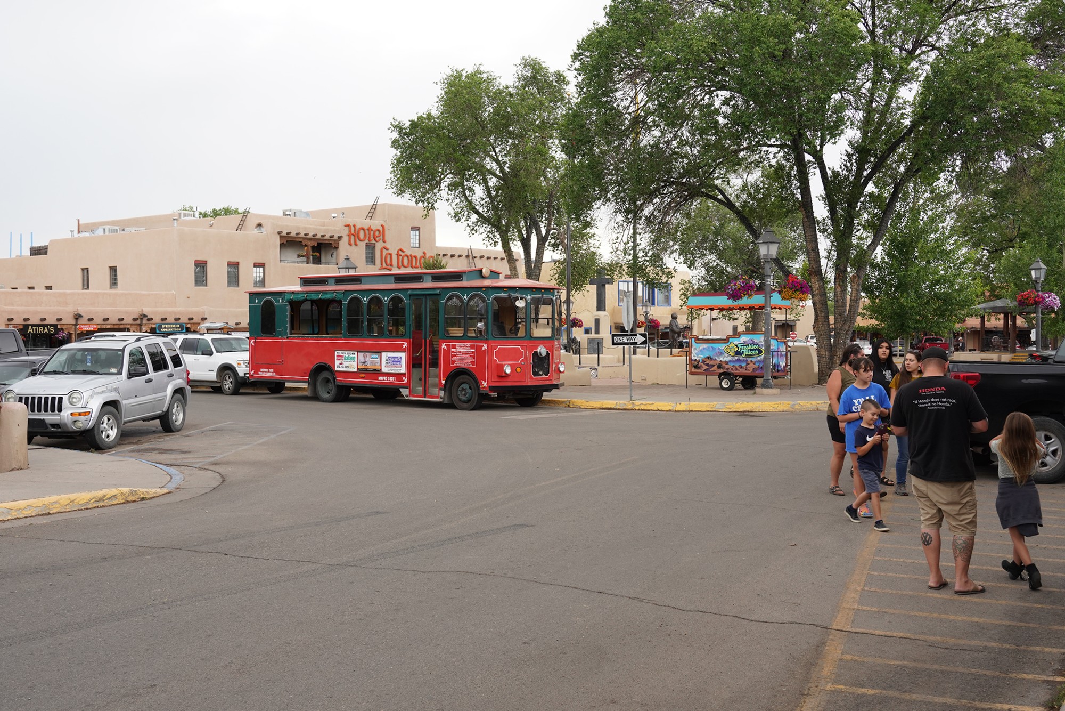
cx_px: 532
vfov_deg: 35.1
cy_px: 356
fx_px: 1124
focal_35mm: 38
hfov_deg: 50.7
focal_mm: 38
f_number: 10
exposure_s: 1/100
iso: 640
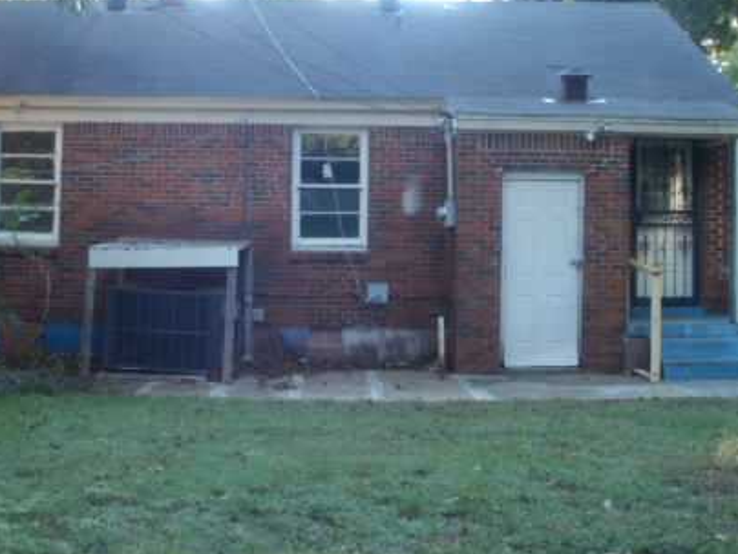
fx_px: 1215
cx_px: 254
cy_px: 192
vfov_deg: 25.5
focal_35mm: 57
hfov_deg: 33.5
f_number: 3.5
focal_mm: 6.3
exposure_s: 1/40
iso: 100
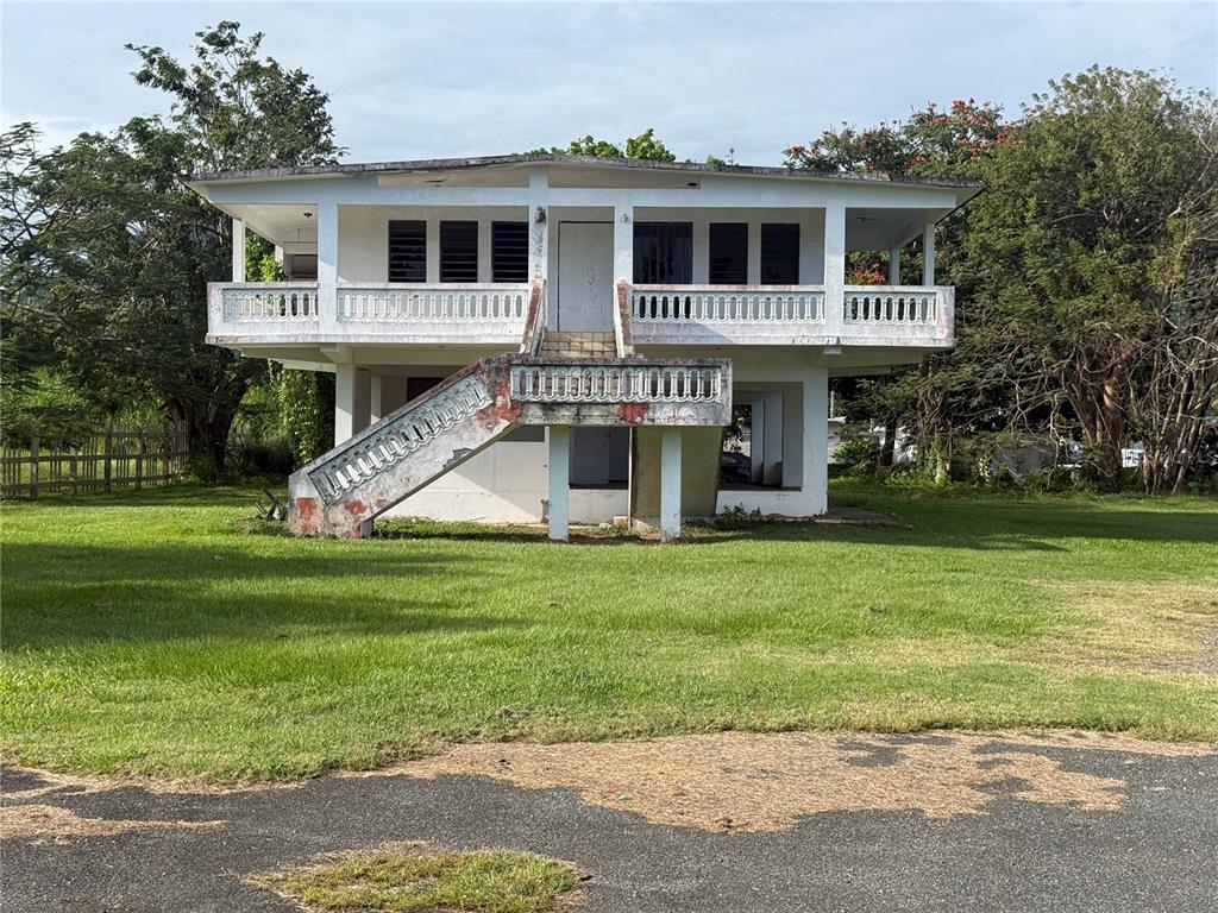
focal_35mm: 48
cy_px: 456
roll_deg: -0.9
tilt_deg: +0.6
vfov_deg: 30.3
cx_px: 609
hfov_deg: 39.7
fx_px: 1689
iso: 64
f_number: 1.78
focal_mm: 6.76
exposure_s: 1/3378
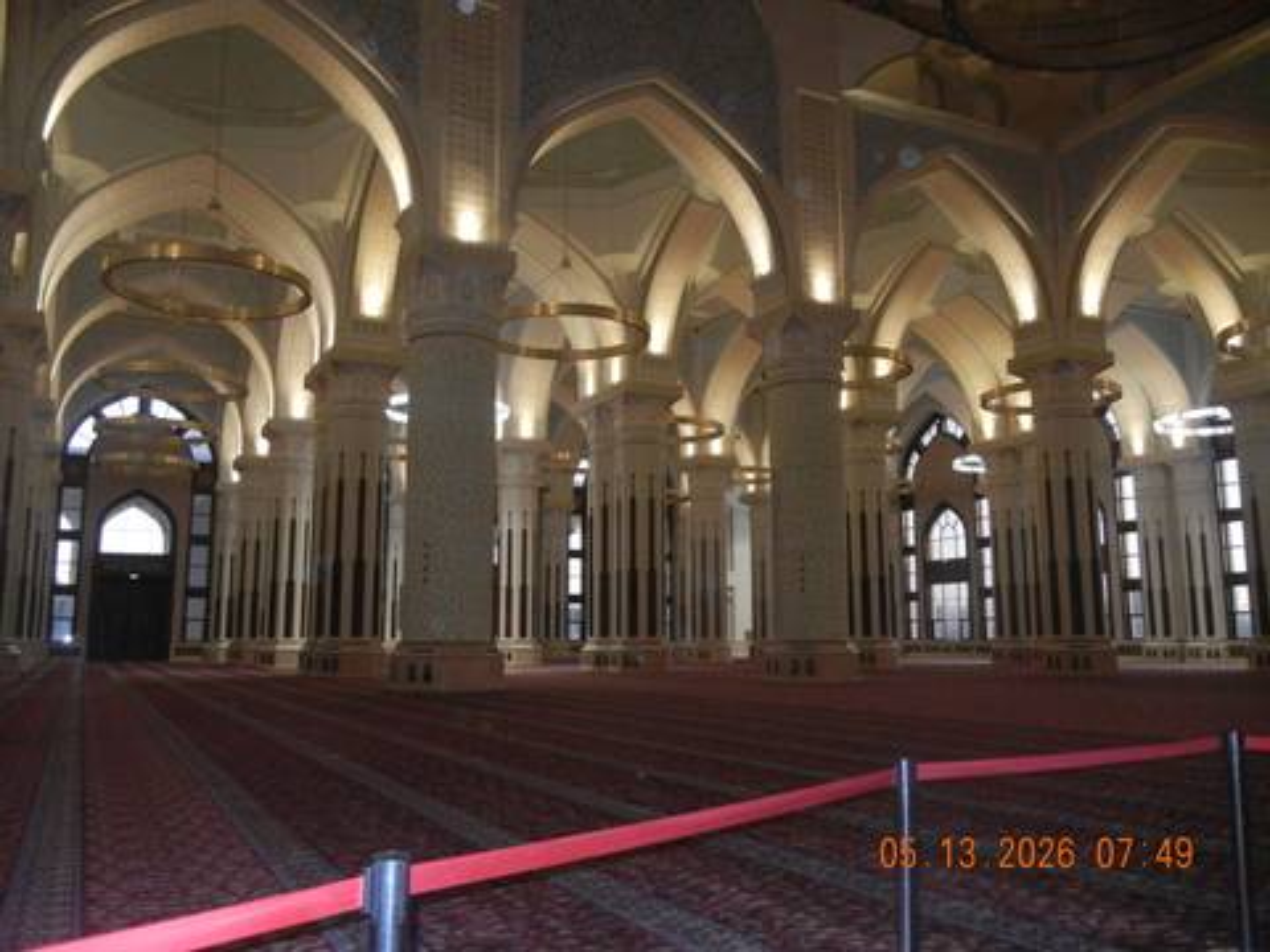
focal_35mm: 30
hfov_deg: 60.0
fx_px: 1101
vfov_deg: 46.8
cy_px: 476
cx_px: 635
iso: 800
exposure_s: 1/30
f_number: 3.5
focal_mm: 5.4
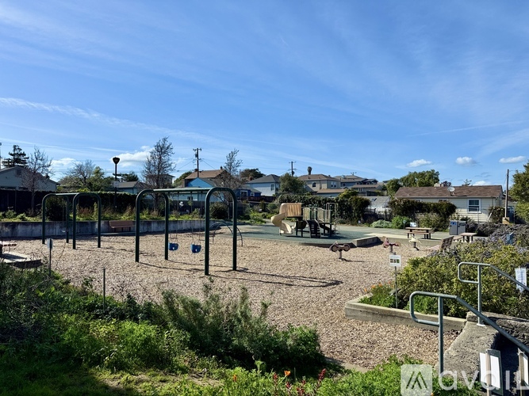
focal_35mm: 24
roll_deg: -0.6
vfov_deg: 56.8
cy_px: 198
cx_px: 264
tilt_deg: +0.2
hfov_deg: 71.6
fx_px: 367
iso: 80
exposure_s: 1/6711
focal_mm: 6.76
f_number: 1.78
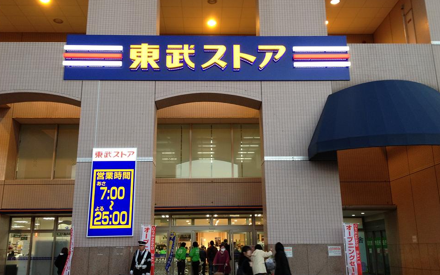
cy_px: 134
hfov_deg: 51.5
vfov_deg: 33.6
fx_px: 456
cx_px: 220
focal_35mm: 38
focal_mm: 4.28
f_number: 2.4
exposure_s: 1/24
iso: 64
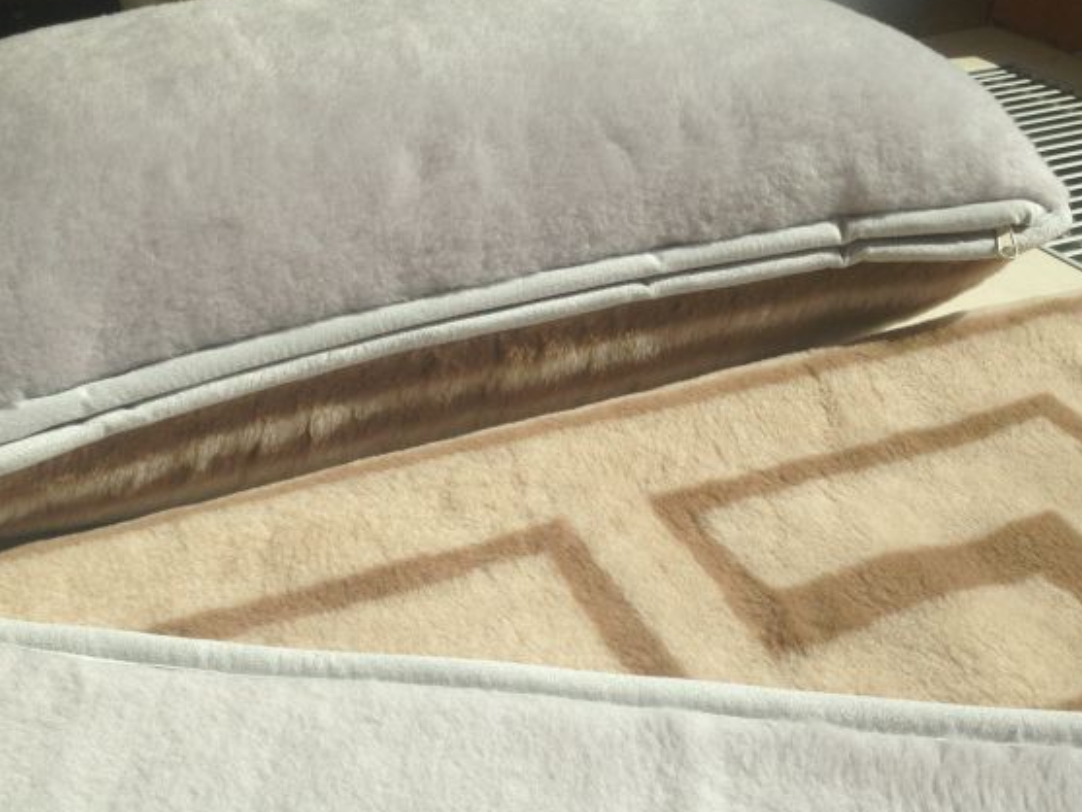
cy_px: 472
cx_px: 487
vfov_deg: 34.3
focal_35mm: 42
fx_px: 1313
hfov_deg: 44.7
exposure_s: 1/2088
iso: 50
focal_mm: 4.13
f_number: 2.4
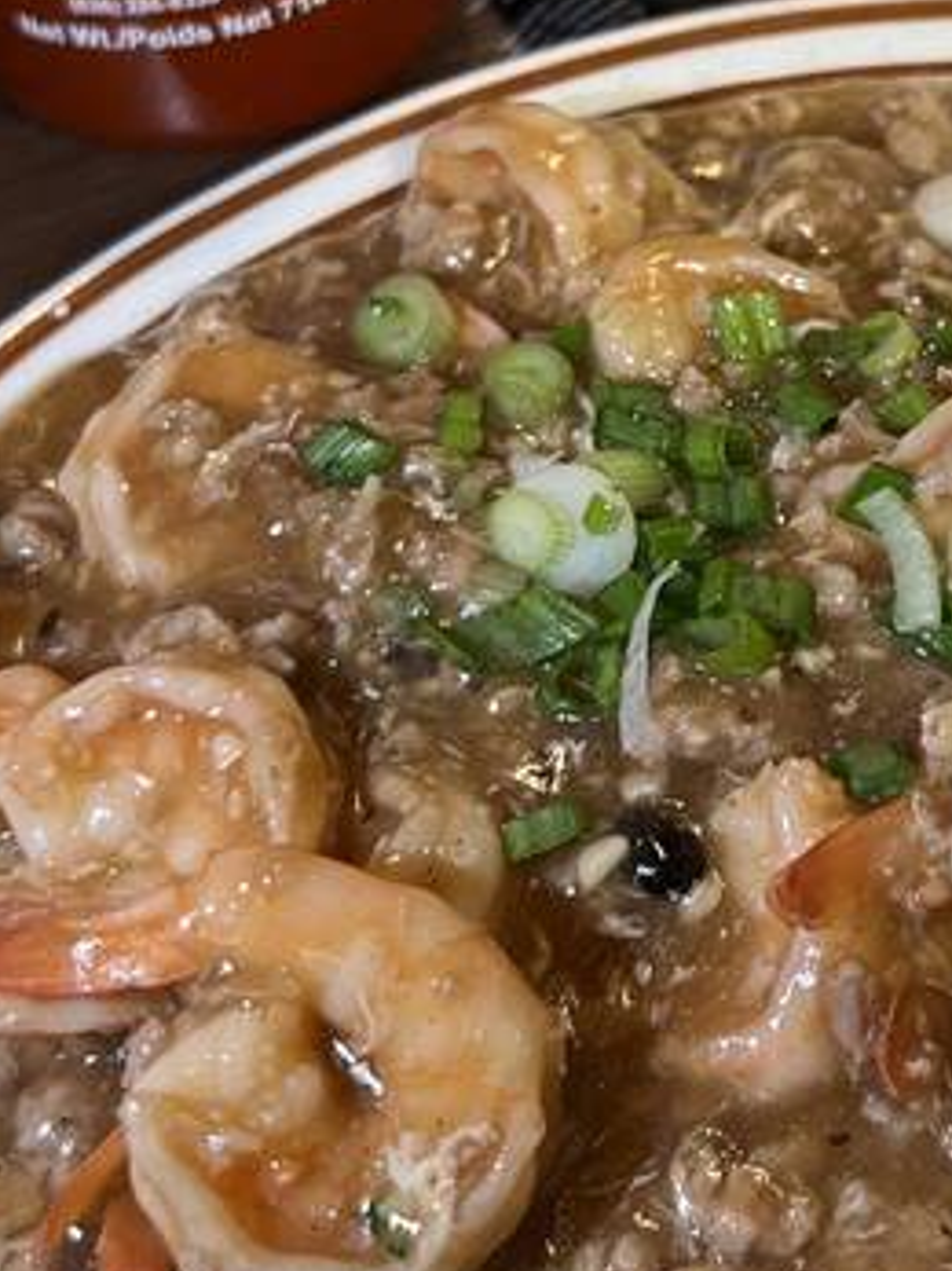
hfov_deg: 26.2
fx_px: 2018
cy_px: 379
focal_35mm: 55
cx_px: 703
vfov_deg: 34.5
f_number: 1.5
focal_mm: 5.7
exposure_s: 1/60
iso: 400
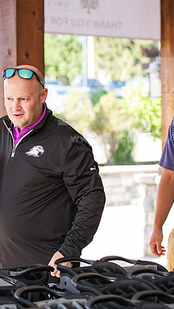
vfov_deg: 19.3
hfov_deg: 10.9
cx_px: 34
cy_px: 155
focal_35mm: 111
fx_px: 909
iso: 200
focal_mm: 70
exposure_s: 1/200
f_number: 3.2
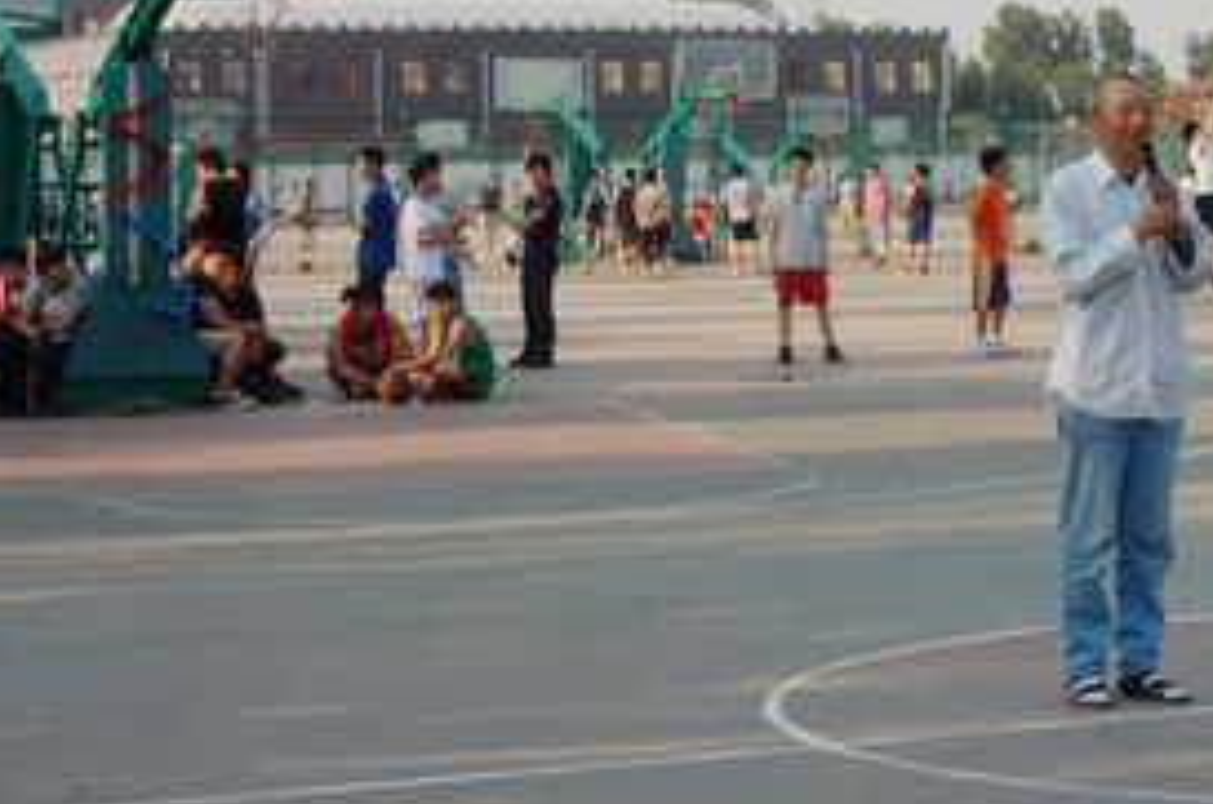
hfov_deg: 19.6
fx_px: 3490
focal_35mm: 104
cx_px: 818
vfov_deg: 13.1
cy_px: 220
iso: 200
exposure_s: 1/20
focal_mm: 45
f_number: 29
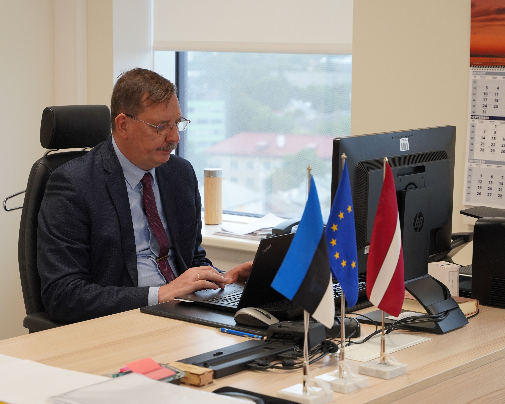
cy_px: 203
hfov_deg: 22.5
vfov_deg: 18.1
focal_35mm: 85
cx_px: 210
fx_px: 1270
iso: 800
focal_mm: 50
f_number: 4
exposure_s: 1/160
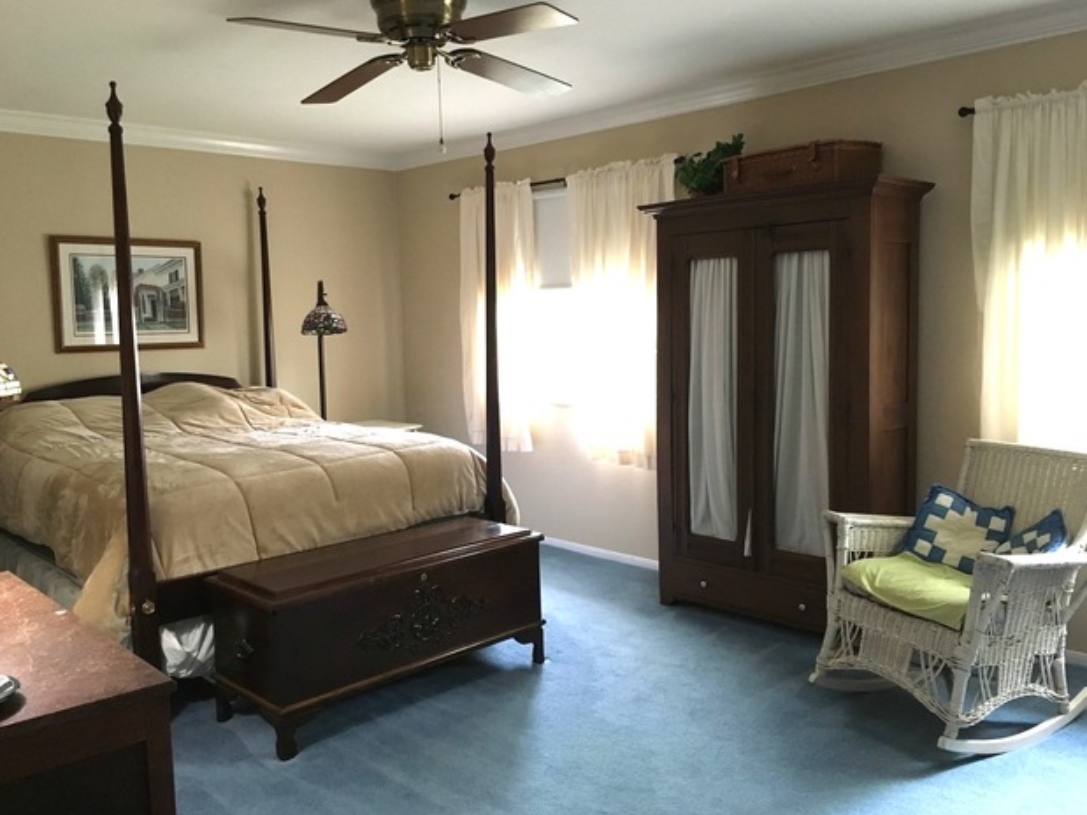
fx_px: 942
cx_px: 541
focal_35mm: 30
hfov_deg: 60.0
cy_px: 402
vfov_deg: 46.8
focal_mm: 4.15
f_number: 2.2
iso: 200
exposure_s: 1/15
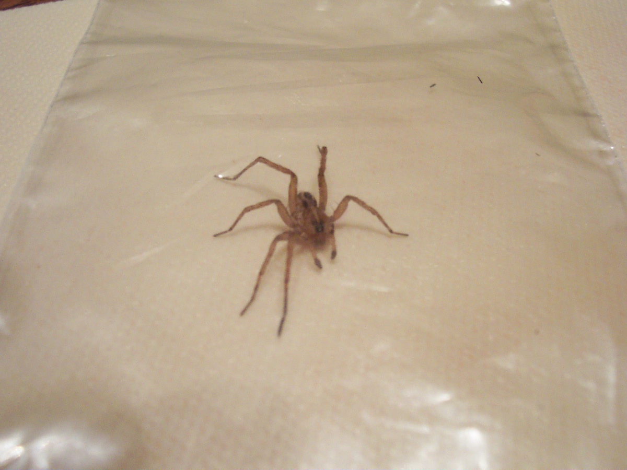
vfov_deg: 38.7
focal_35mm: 37
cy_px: 235
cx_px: 314
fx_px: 670
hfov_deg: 50.1
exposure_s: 1/20
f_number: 2.8
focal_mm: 5.6
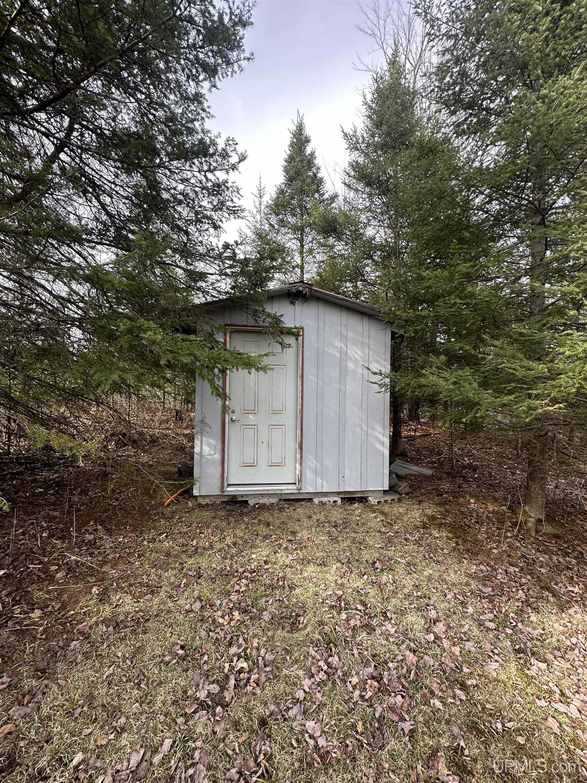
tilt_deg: -0.1
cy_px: 392
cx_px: 294
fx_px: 317
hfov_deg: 85.7
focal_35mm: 14
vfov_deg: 102.1
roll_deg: -0.1
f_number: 2.2
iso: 40
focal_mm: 2.22
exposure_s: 1/238
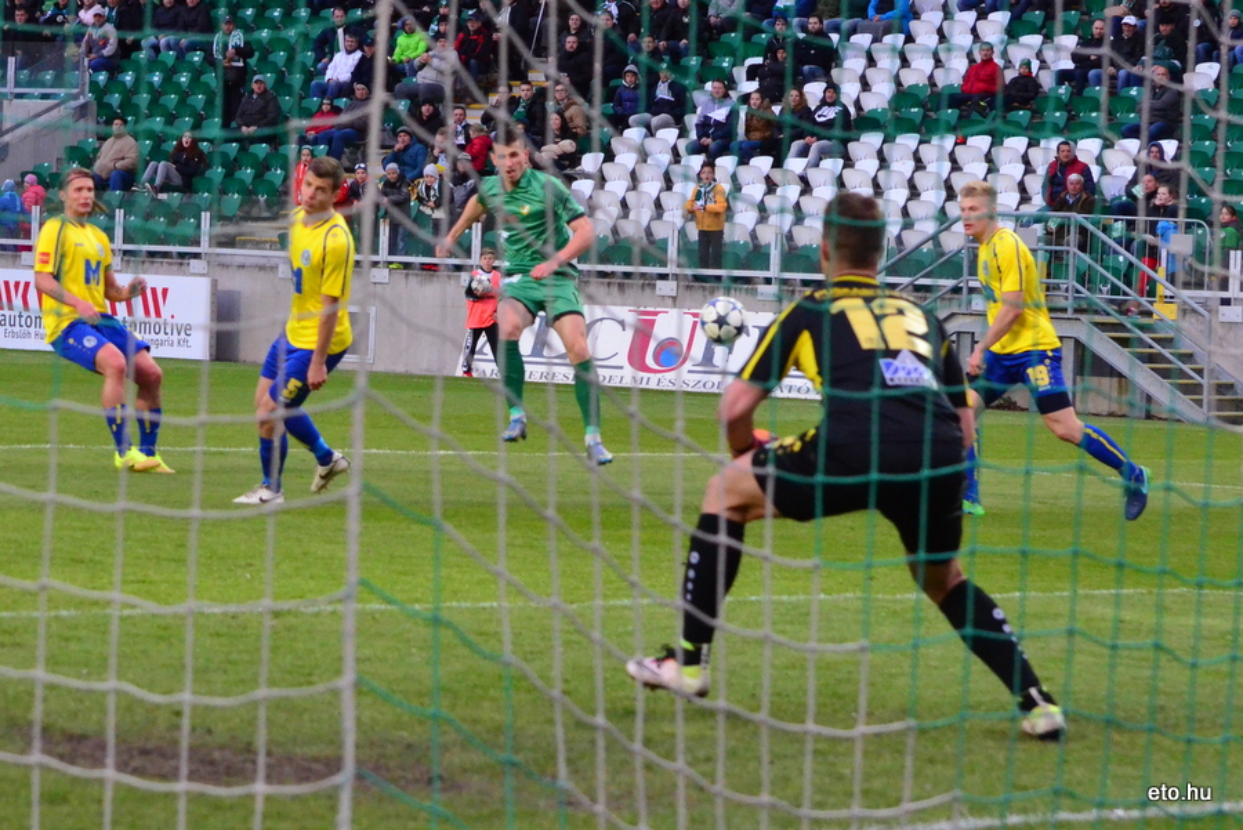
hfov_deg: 19.4
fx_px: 3627
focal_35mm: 105
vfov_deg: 13.1
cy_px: 415
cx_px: 622
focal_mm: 70
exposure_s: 1/640
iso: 3200
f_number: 5.6
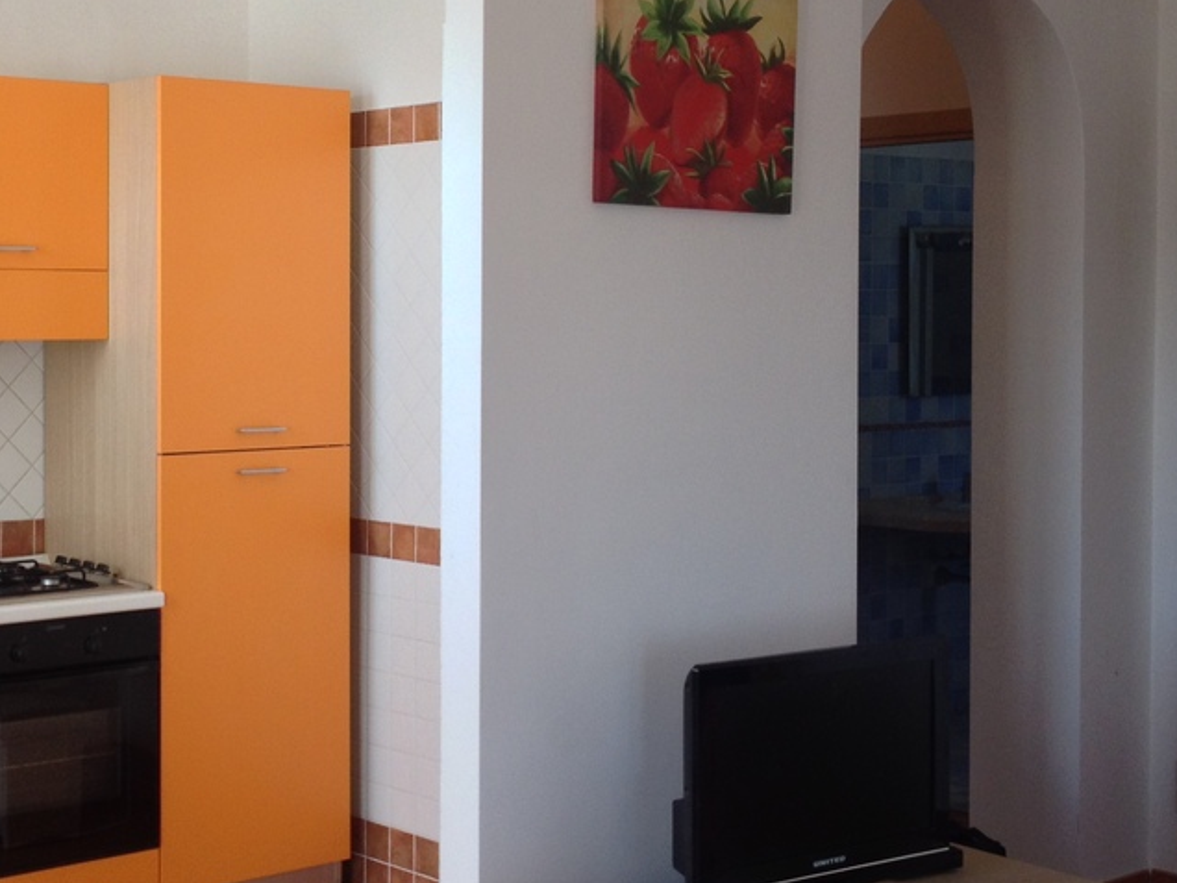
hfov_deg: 29.1
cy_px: 357
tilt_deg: -4.1
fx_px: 2244
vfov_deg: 22.2
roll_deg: +0.1
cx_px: 339
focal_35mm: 66
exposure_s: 1/60
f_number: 2.4
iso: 50
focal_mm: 4.28
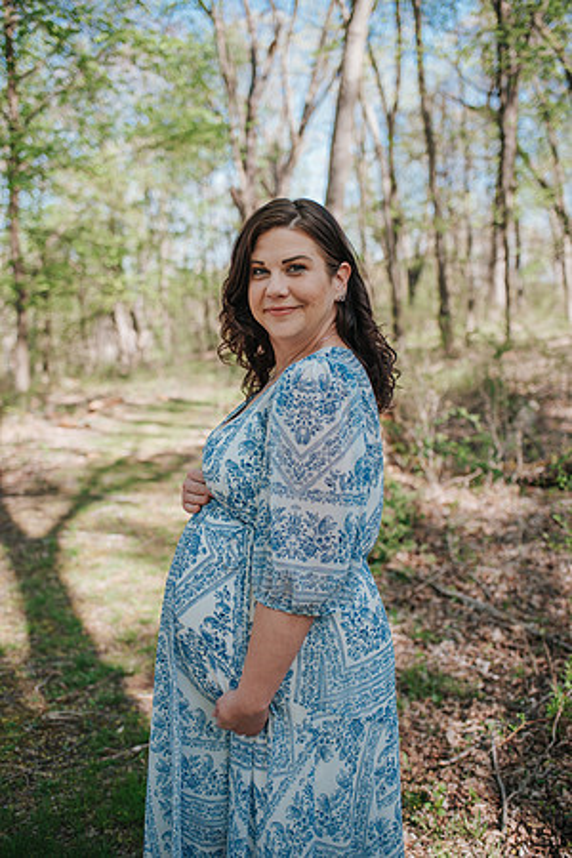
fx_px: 834
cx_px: 286
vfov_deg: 54.4
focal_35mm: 35
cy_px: 429
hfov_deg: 37.9
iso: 250
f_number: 2.5
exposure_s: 1/1000
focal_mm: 35
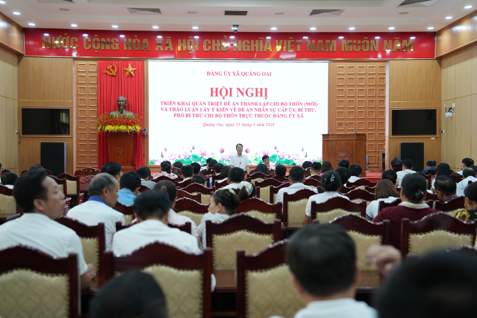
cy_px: 159
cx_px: 238
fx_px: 649
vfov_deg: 27.5
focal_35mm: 49
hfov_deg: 40.3
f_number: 2.8
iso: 800
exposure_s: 1/125
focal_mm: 49
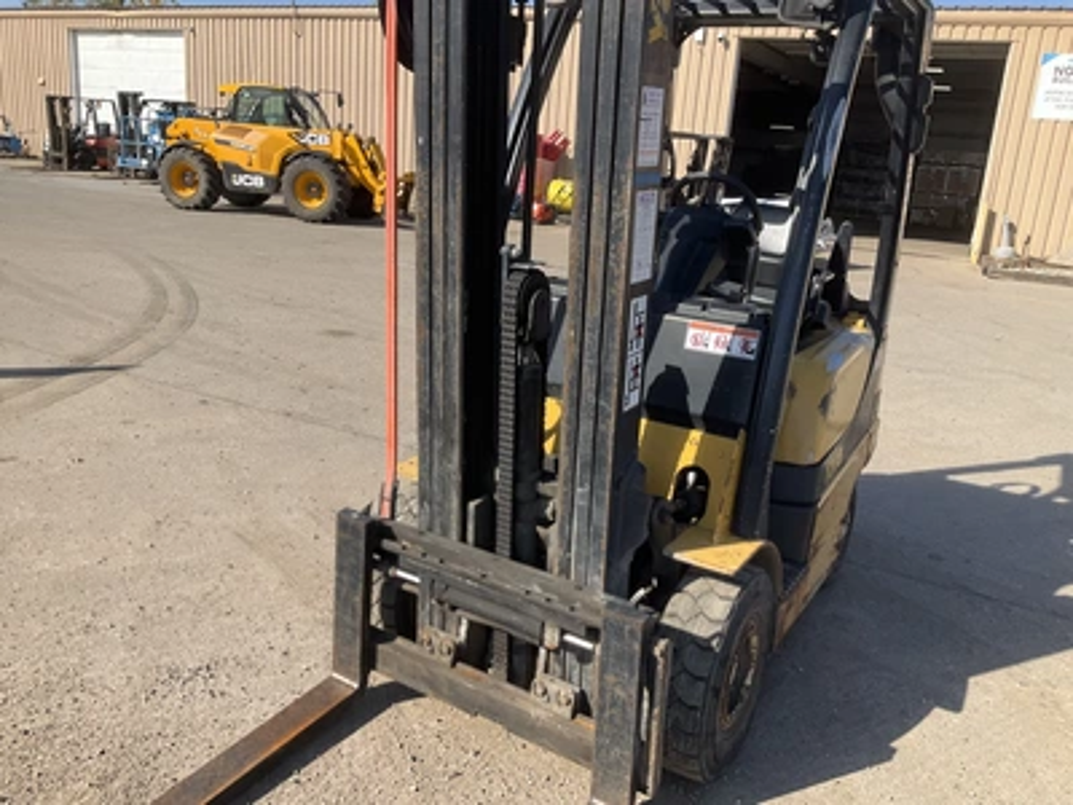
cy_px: 402
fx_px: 899
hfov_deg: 61.7
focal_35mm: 29
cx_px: 536
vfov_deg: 48.2
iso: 25
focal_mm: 3
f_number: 1.8
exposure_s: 1/1035
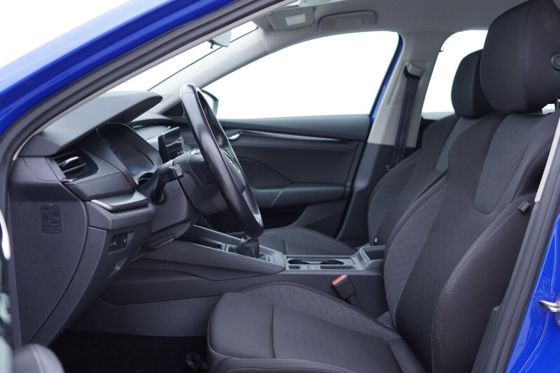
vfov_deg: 36.9
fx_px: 560
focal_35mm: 36
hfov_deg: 53.1
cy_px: 186
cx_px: 280
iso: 160
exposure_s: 1/40
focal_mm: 24
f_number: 2.8
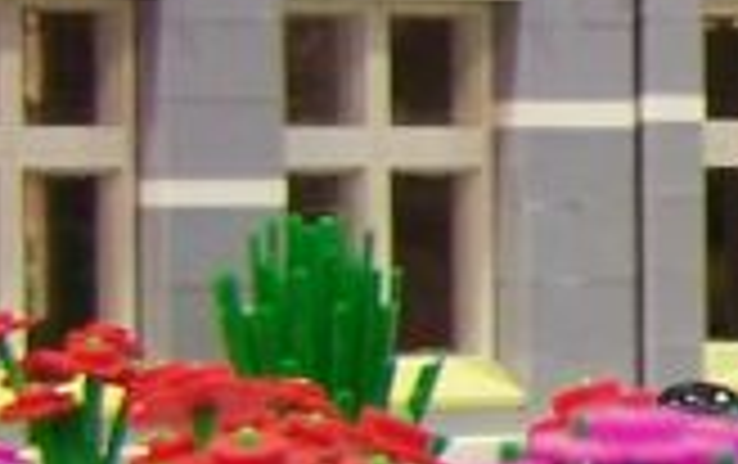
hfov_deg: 7.8
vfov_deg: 5.2
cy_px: 360
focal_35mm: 251
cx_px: 1742
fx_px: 5055
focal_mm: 6.3
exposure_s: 1/3
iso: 80
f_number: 2.8
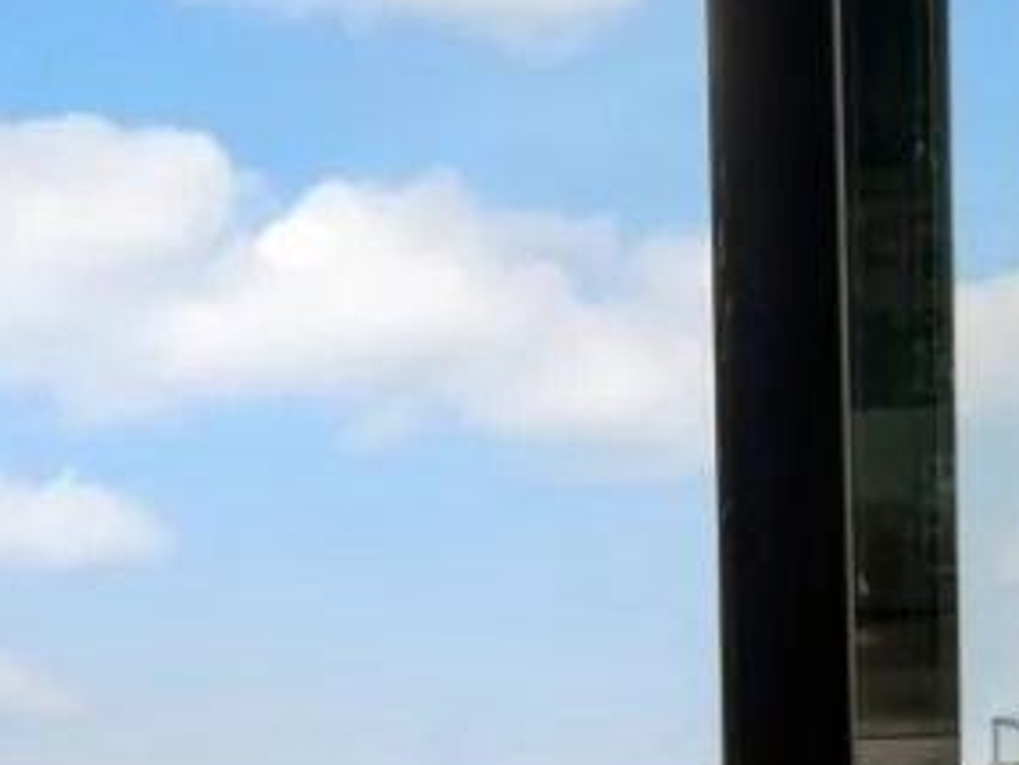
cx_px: -383
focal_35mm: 94
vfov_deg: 15.3
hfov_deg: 19.1
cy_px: 919
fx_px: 2755
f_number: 8
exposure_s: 1/250
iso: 400
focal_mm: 17.1
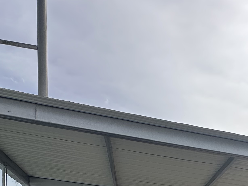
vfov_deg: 24.3
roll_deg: +1.0
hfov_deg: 38.9
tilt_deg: -2.9
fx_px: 330
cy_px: 282
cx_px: 213
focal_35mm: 46
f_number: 2.2
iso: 50
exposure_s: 1/1276
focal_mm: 2.22
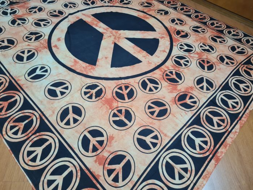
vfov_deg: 53.1
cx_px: 126
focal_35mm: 26
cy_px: 95
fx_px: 190
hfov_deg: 67.3
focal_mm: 5.4
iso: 320
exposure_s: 1/120
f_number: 1.8
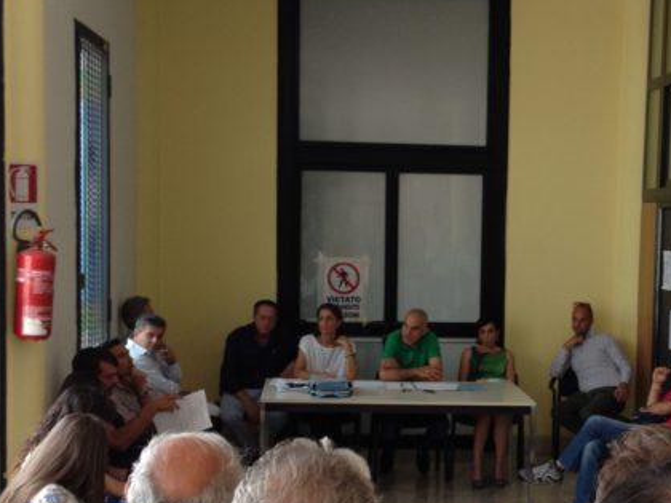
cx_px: 411
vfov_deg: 22.9
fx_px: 1241
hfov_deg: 30.2
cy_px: 292
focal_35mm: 64
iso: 80
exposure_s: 1/120
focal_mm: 4.28
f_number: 2.4
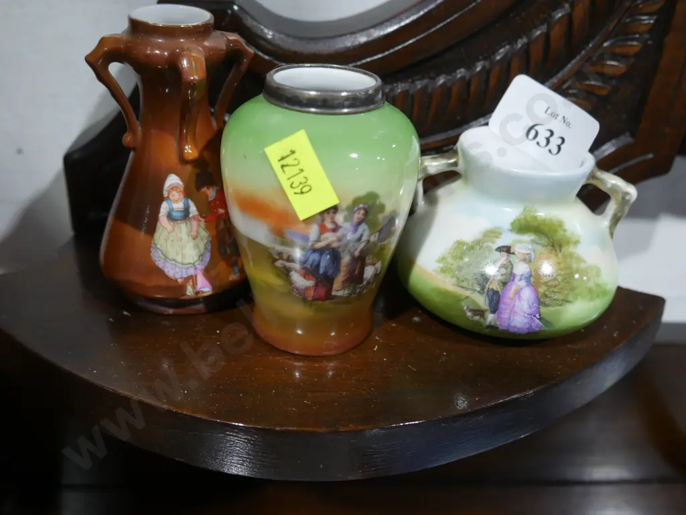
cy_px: 258
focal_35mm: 36
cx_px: 343
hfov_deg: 51.4
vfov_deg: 39.7
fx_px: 713
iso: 640
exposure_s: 1/60
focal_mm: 18
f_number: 4
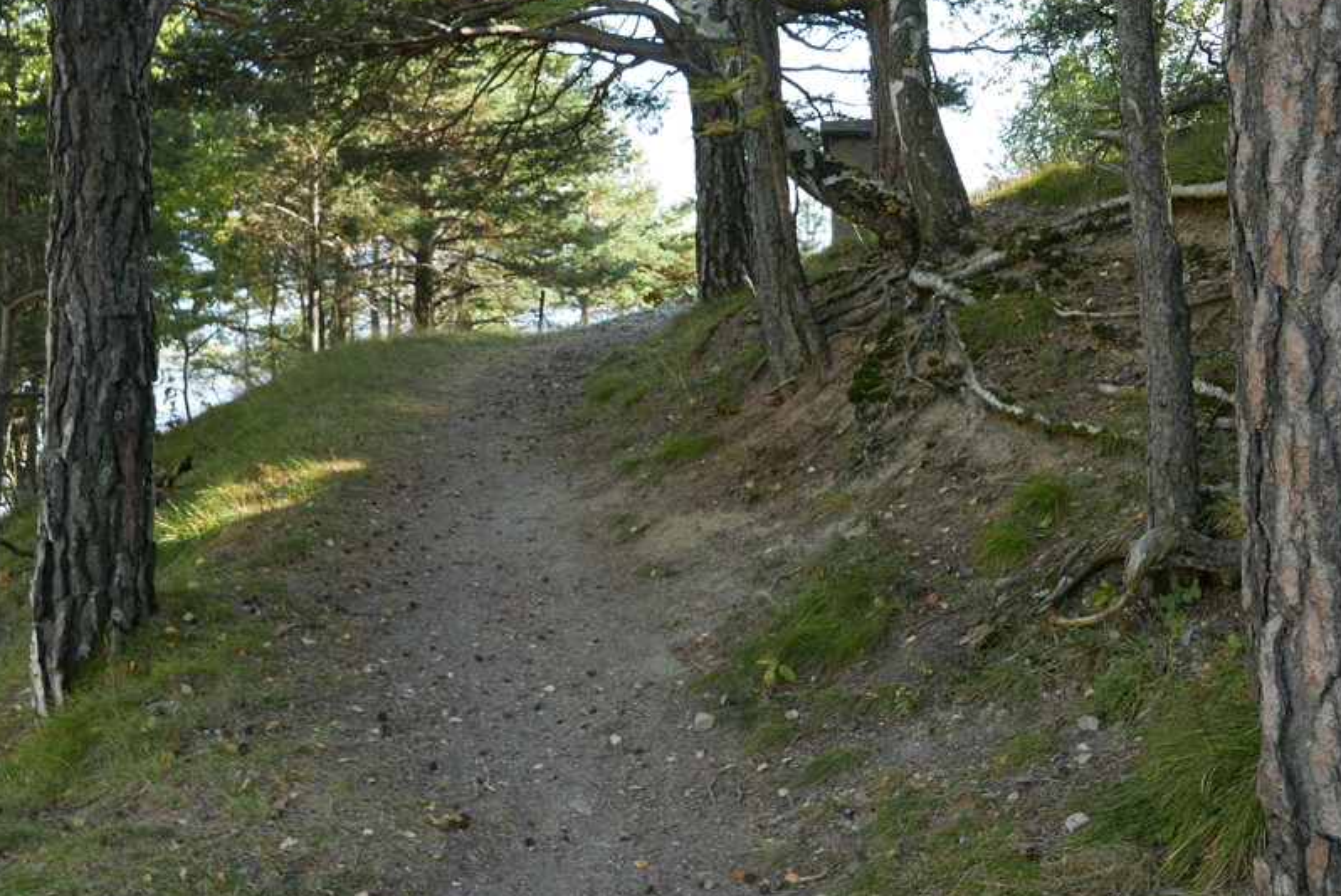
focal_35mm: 36
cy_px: 244
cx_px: 621
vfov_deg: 36.2
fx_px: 1342
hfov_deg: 53.1
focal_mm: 10.9
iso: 200
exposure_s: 1/125
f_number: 3.5
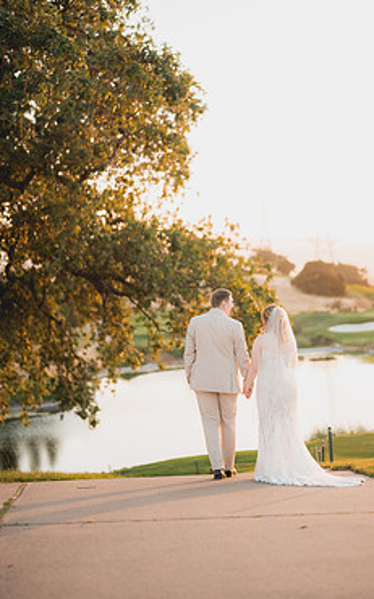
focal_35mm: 62
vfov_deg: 32.9
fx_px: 1012
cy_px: 254
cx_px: 225
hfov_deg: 20.9
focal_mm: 50
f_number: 1.2
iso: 125
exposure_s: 1/400
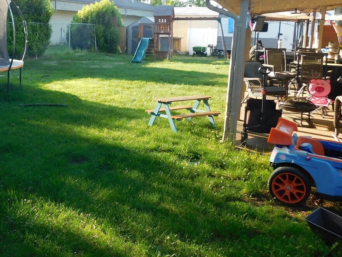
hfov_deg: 42.9
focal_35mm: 42
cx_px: 71
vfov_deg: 34.0
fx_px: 415
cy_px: 85
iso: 125
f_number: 3
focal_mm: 4
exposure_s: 1/160
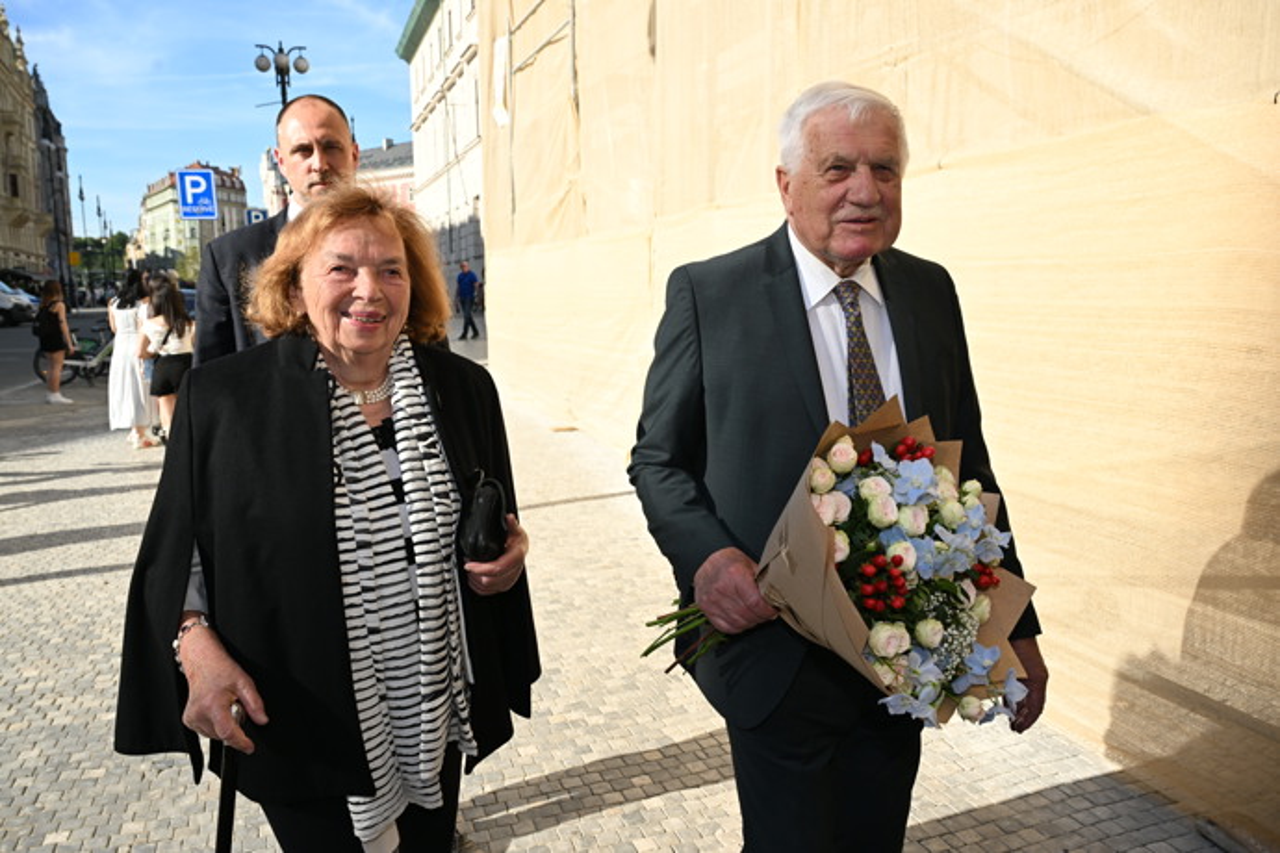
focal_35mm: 28
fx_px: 995
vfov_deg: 46.4
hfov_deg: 65.5
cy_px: 426
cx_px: 640
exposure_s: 1/640
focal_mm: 28
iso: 320
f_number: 7.1
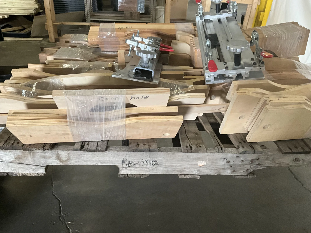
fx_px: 261
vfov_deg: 48.2
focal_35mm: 29
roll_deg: -4.4
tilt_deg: -32.0
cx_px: 156
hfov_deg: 61.7
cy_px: 116
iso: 160
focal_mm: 3
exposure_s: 1/60
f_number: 1.8
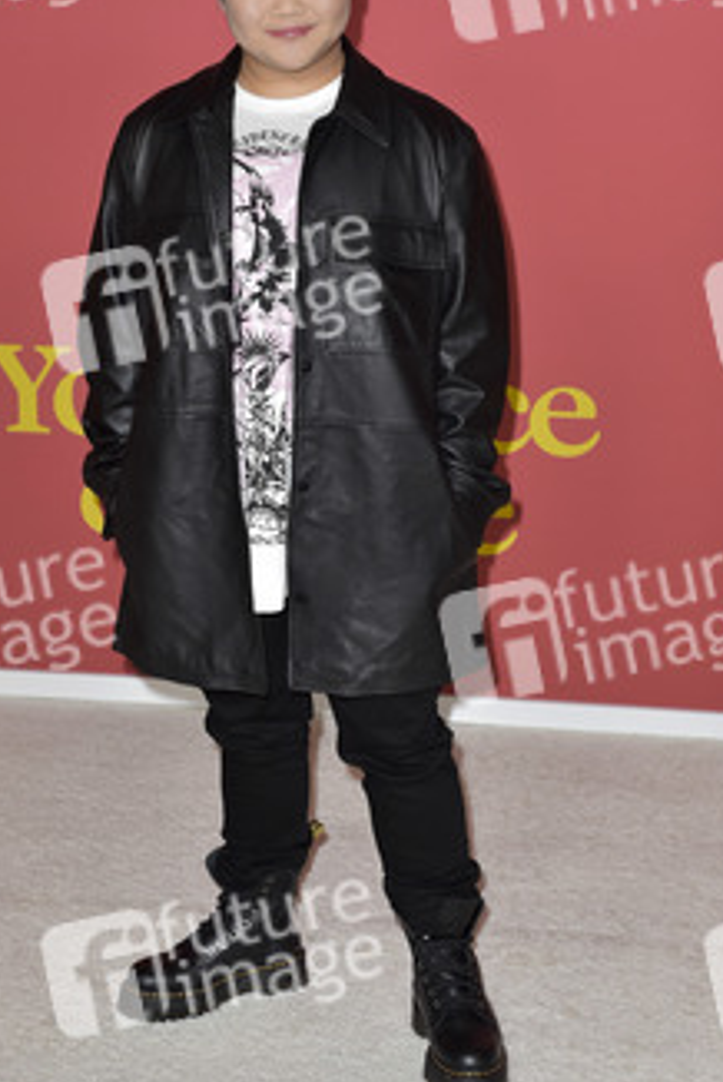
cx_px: 310
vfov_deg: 26.6
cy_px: 461
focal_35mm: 76
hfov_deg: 18.0
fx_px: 2284
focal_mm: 62
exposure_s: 1/250
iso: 400
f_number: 6.3
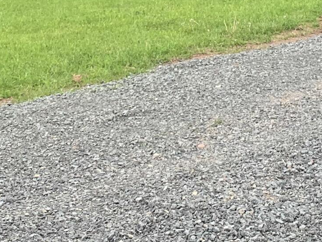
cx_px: 230
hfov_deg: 18.3
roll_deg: +1.3
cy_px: -142
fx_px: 995
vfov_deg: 13.0
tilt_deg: -9.1
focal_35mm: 107
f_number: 1.8
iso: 25
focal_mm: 4.25
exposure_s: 1/257
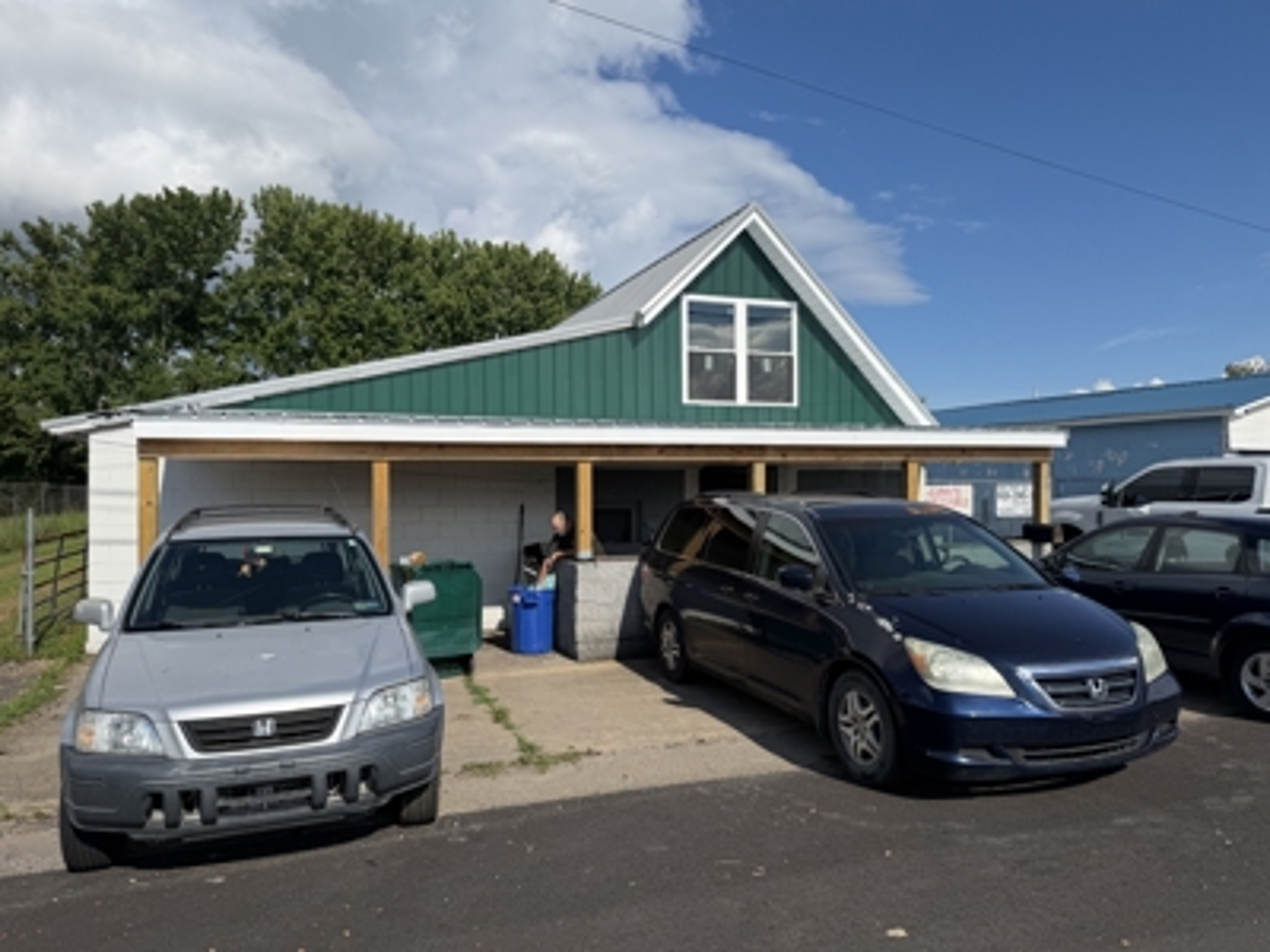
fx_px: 881
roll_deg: +0.0
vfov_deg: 56.8
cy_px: 476
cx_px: 635
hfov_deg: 71.6
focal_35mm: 24
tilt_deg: +1.0
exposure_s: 1/6173
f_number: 1.78
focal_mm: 6.76
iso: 80
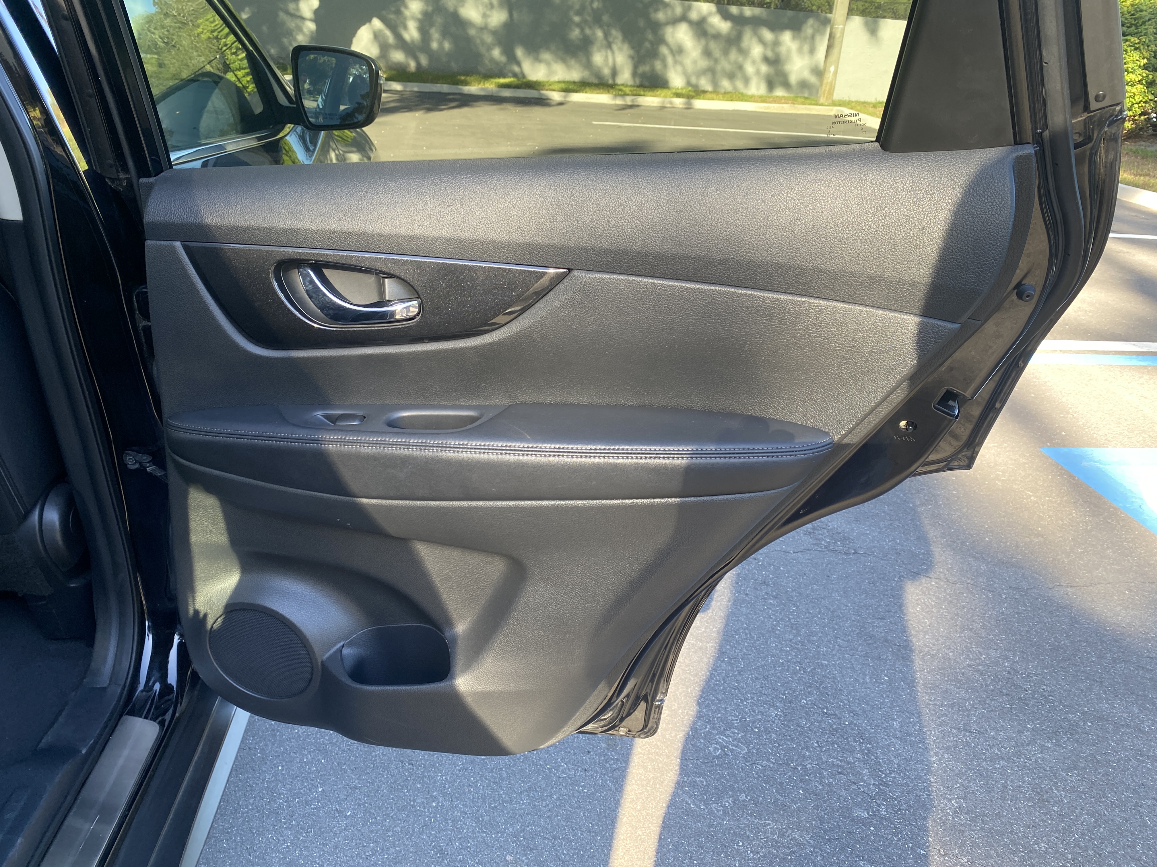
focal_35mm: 26
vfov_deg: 53.1
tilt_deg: -25.2
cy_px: 434
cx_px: 578
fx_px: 869
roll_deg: -4.6
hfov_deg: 67.3
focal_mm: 4.25
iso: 50
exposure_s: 1/121
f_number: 1.8
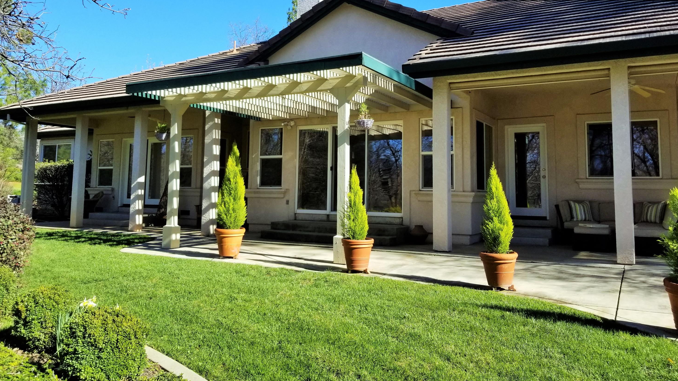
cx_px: 341
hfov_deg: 66.1
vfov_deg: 39.9
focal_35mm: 29
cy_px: 140
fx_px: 521
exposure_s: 1/1356
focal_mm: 4.3
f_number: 1.7
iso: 50
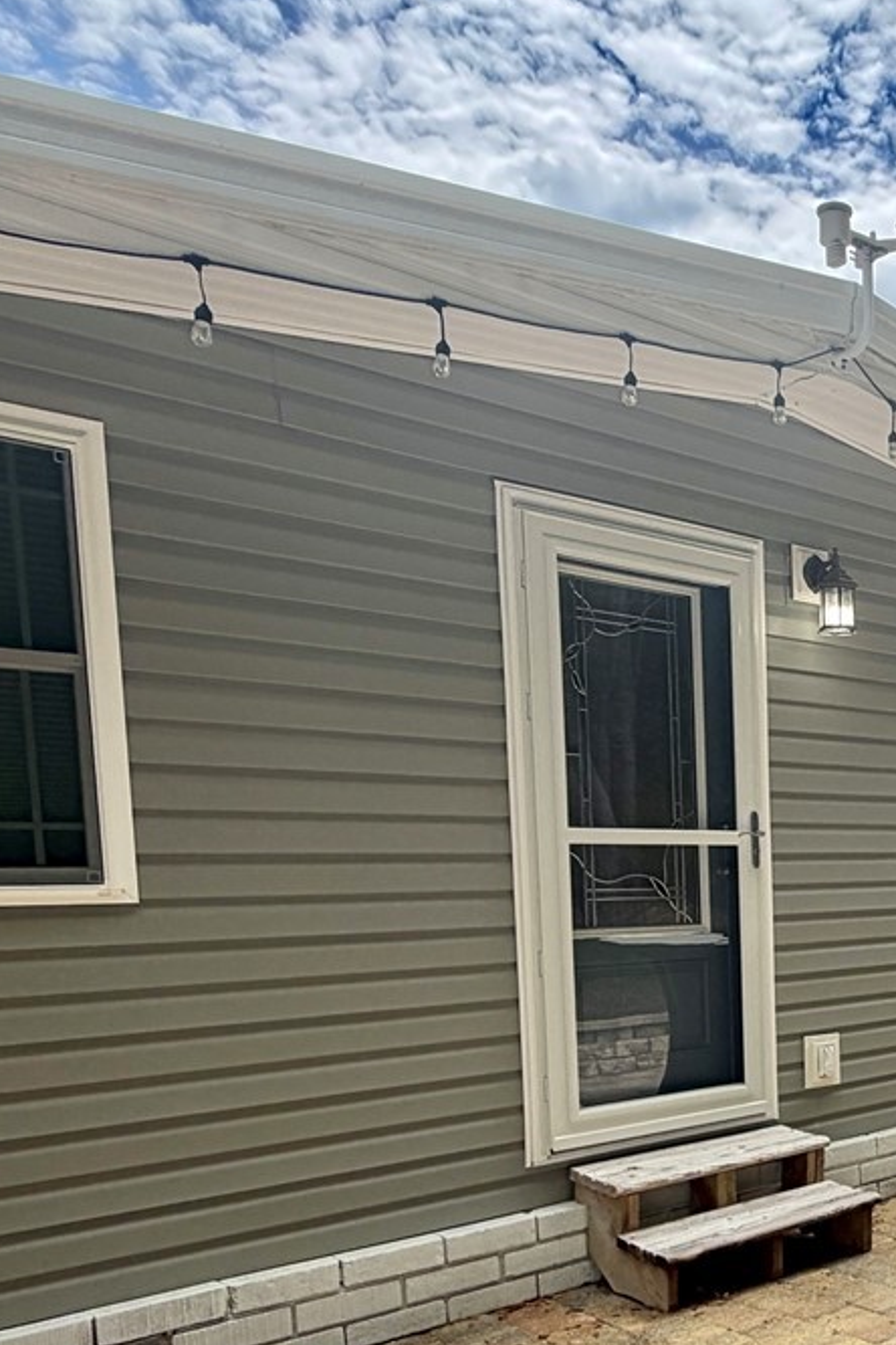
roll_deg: +1.0
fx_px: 1307
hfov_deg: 33.9
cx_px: 936
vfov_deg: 52.3
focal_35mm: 35
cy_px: 994
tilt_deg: -5.5
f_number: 2.2
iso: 32
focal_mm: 2.22
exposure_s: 1/770
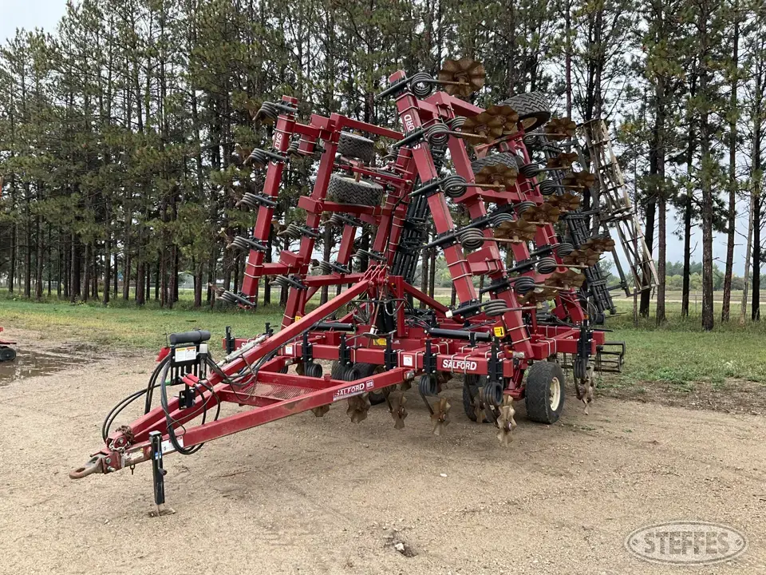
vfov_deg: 48.2
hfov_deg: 61.7
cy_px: 288
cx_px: 383
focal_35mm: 29
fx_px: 642
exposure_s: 1/153
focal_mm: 3
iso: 32
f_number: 1.8
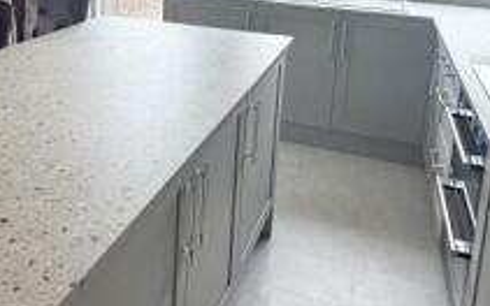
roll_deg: -1.7
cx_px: 173
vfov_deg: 29.2
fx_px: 548
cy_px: -1
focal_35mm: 41
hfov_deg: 47.6
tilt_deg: -8.3
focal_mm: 2.22
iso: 80
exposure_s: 1/121
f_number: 2.2
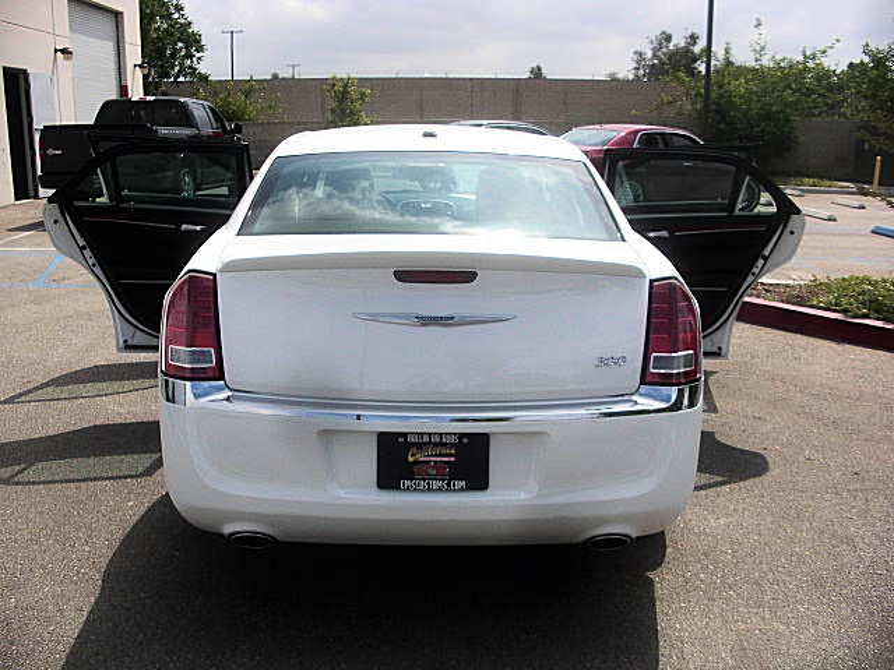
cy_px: 335
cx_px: 447
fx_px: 930
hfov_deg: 51.4
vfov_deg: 39.7
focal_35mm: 36
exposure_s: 1/160
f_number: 7.9
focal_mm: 6.3
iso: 50
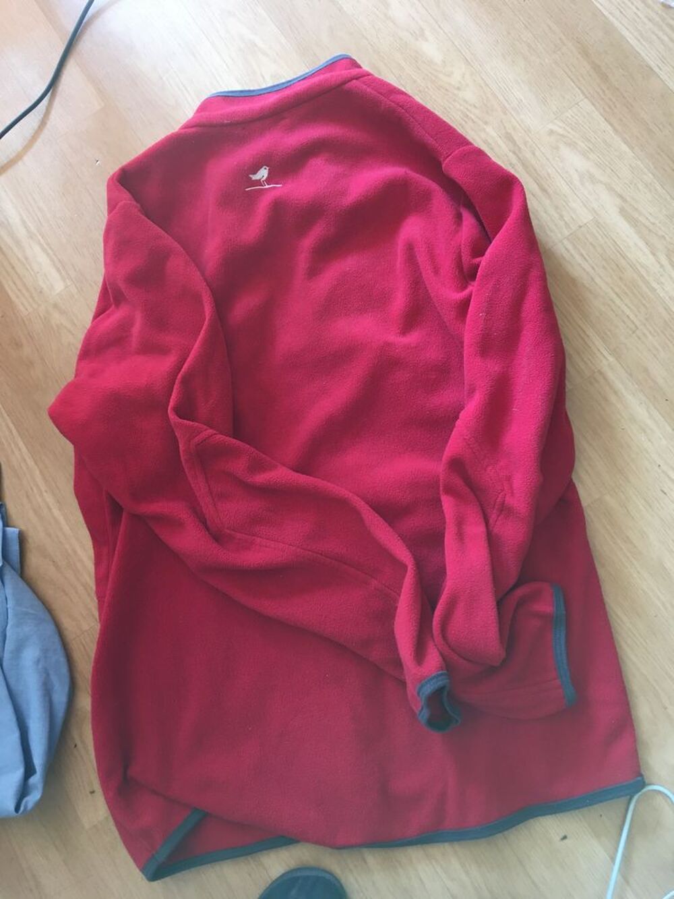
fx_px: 753
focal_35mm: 29
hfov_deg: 48.2
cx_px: 337
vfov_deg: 61.7
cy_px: 450
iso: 125
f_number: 2.2
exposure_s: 1/33
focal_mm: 4.15
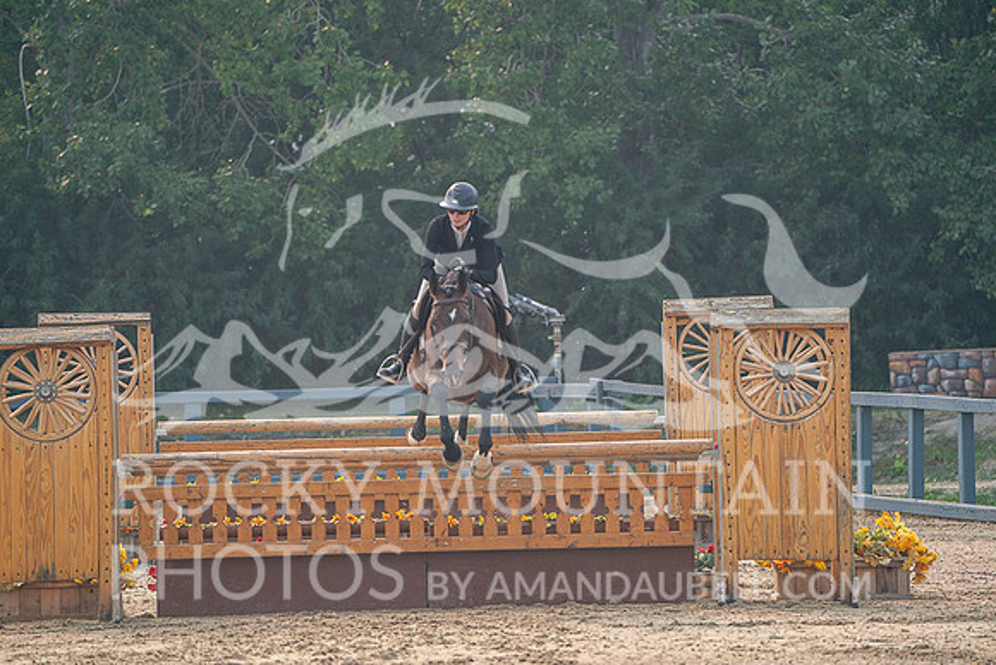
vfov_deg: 3.4
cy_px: 332
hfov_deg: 5.2
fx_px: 11069
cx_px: 498
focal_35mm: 400
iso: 500
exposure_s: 1/640
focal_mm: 400
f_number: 5.6
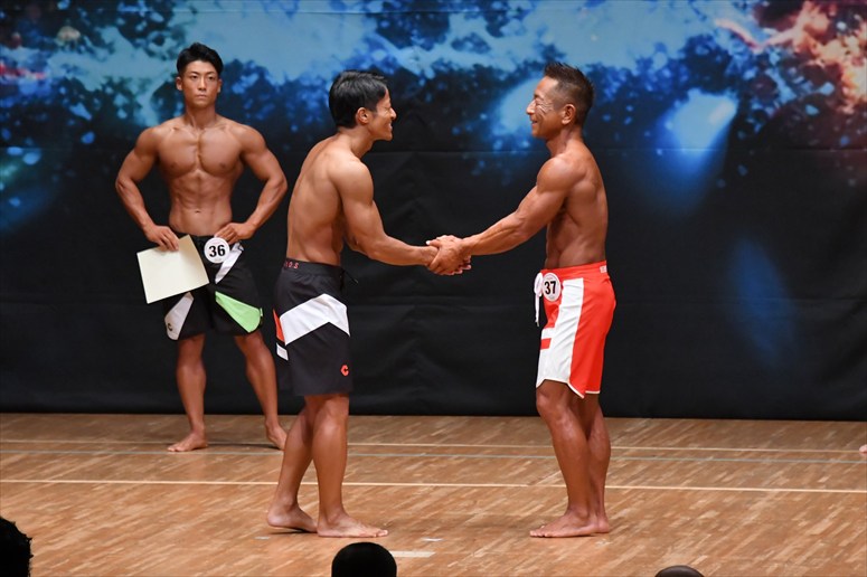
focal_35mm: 285
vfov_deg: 4.8
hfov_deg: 7.2
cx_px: 434
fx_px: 6860
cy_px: 288
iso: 6400
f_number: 5.6
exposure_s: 1/400
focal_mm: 190
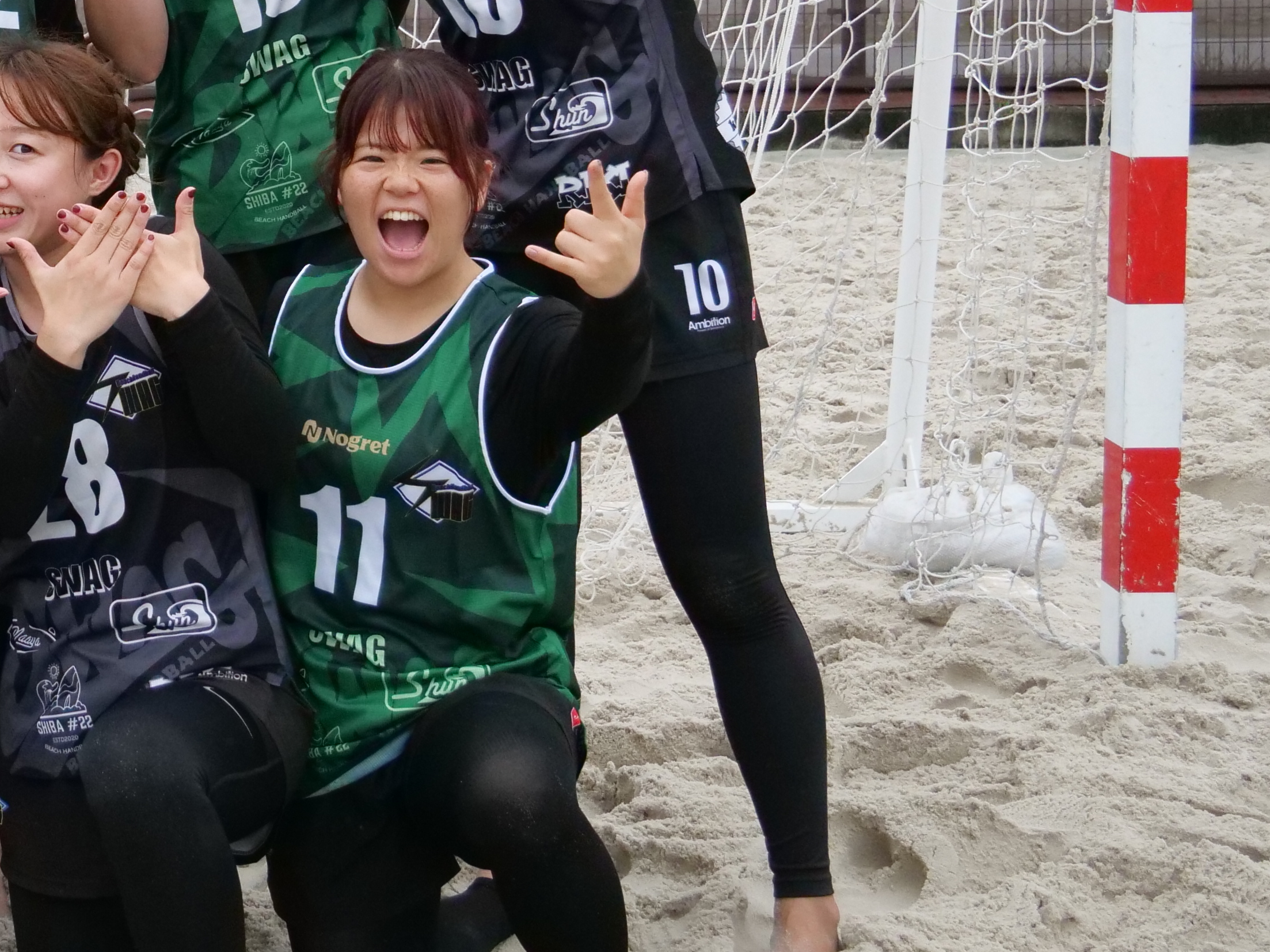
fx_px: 3448
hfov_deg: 20.0
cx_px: -86
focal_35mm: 94
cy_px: 46
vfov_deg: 15.5
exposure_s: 1/1000
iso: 2000
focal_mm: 20
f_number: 4.1
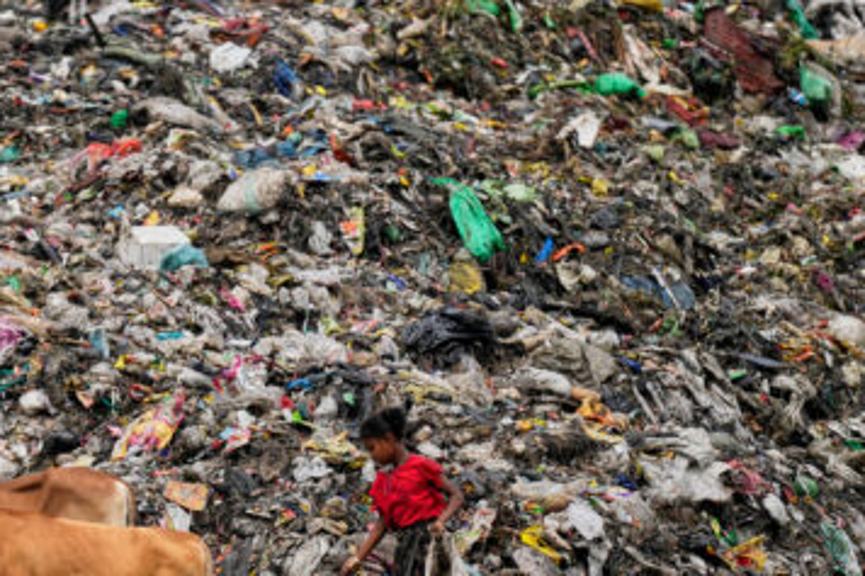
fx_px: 9126
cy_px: 502
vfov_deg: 3.6
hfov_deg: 5.4
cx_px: 134
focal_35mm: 380
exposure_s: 1/5000
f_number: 2.8
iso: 320
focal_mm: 200
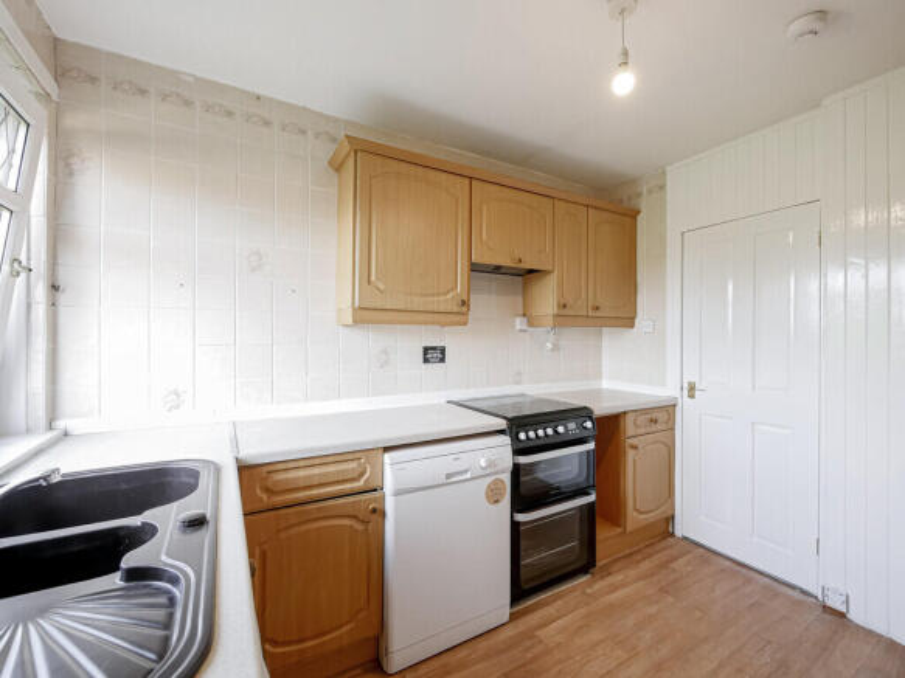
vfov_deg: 85.7
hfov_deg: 102.1
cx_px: 452
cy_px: 339
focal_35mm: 14
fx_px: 366
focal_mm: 7
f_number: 4
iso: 640
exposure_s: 1/60
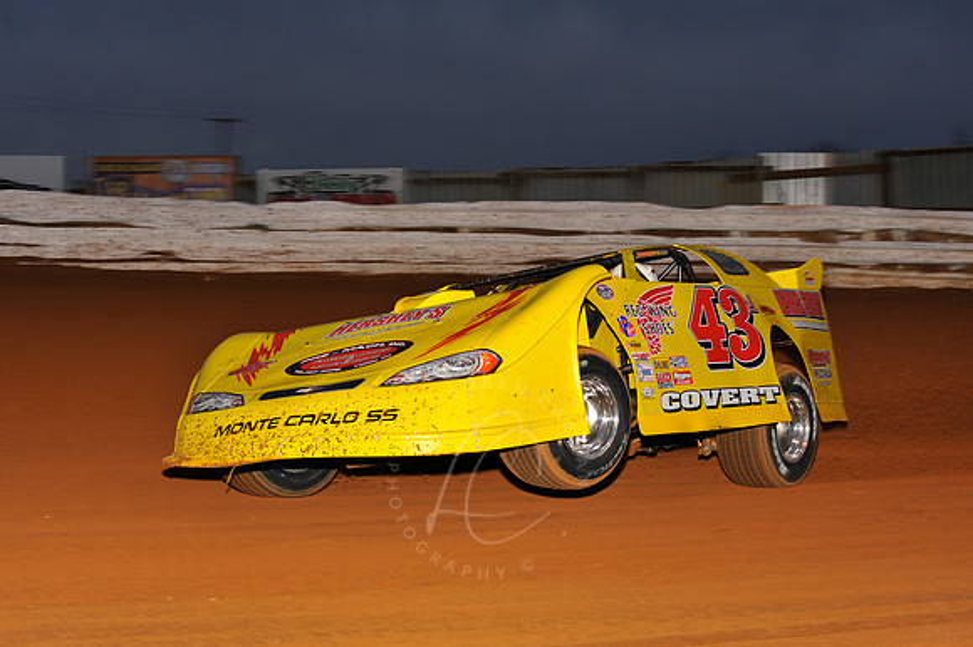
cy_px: 324
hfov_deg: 25.4
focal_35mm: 80
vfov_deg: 17.0
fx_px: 2161
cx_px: 486
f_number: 7.1
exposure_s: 1/250
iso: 500
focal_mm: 80
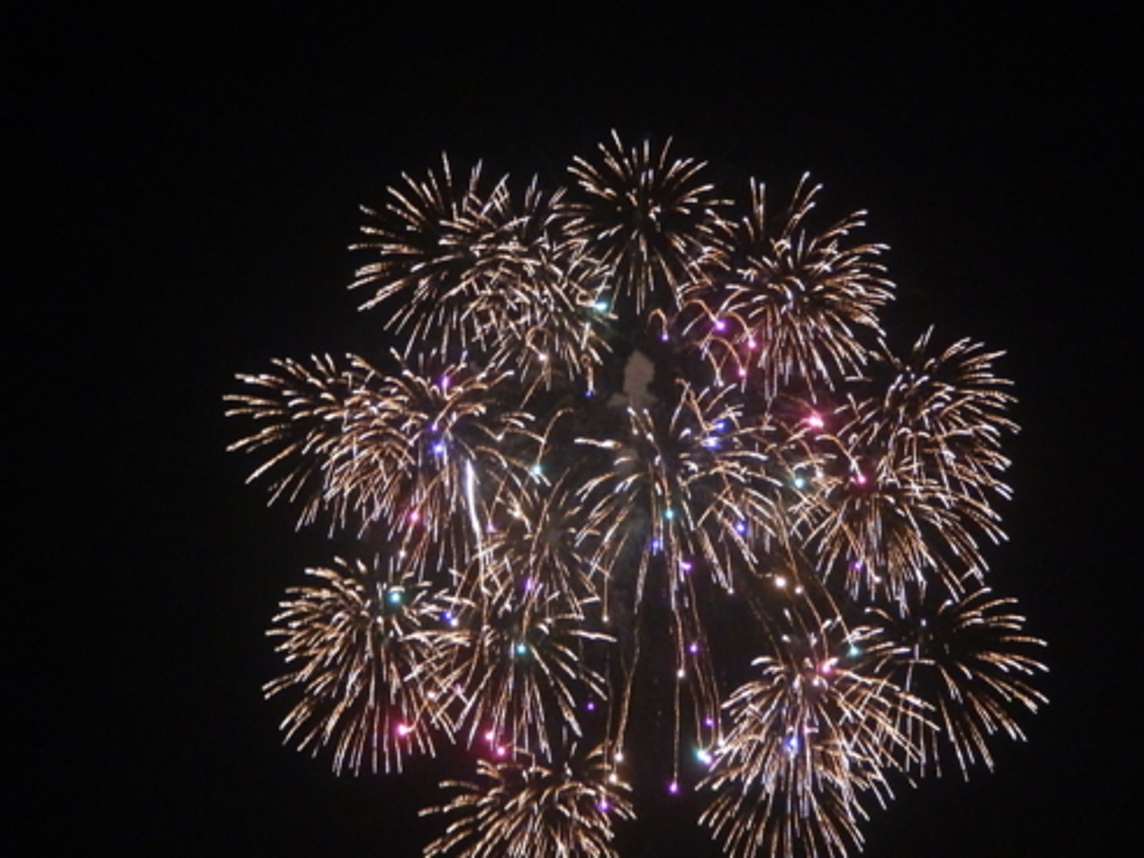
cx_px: 600
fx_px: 1289
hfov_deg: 47.8
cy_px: 498
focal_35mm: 39
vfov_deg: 36.7
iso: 1600
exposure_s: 1/8
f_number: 3.8
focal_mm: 5.7
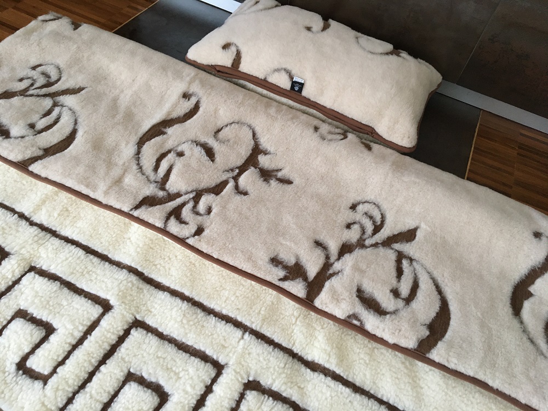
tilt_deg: -50.1
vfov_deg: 48.2
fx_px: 459
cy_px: 206
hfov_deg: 61.7
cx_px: 274
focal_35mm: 29
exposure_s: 1/33
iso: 125
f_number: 2.2
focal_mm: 4.15
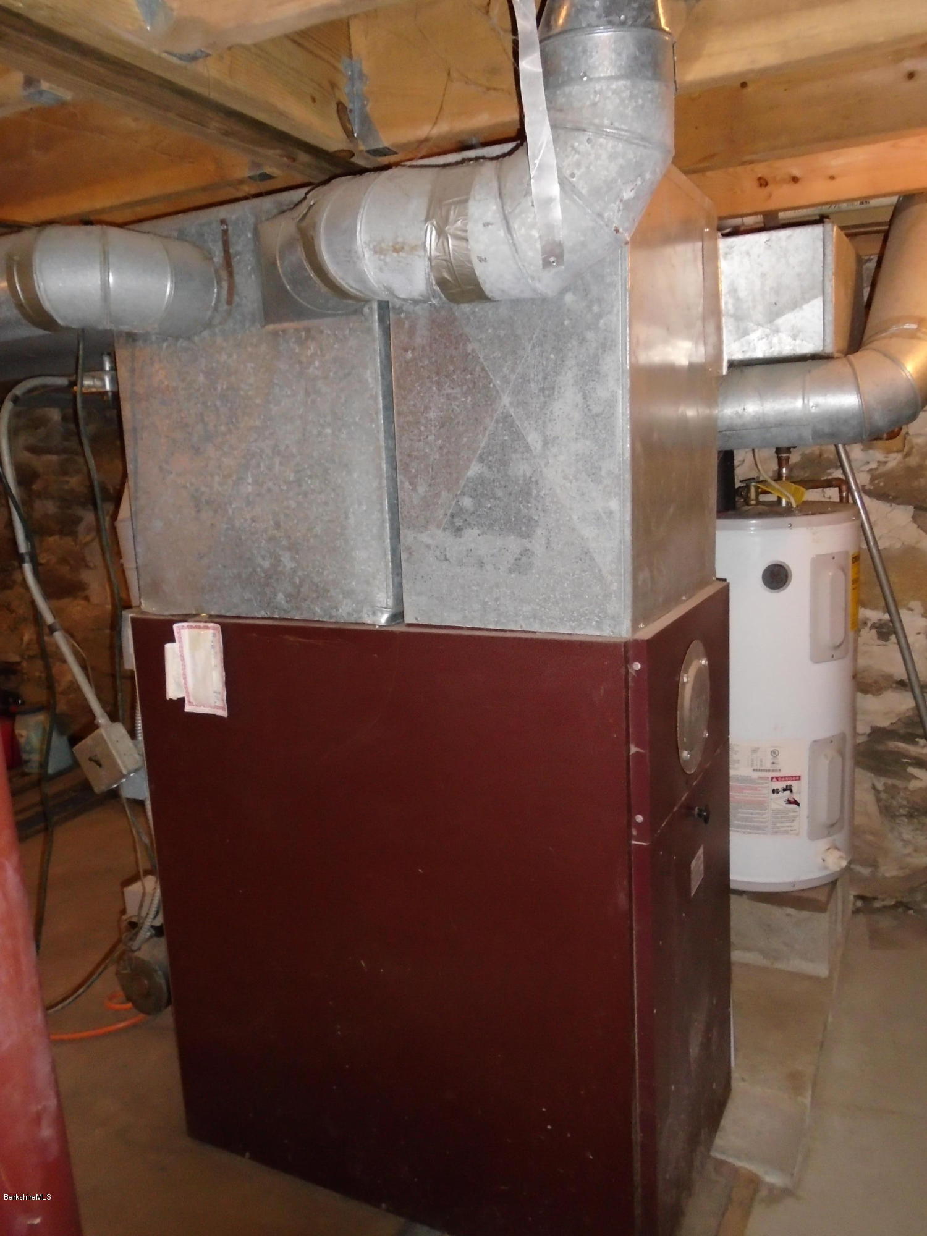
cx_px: 464
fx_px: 928
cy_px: 618
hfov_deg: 53.1
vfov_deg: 67.3
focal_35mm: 26
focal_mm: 4.6
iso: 400
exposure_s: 1/30
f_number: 3.2
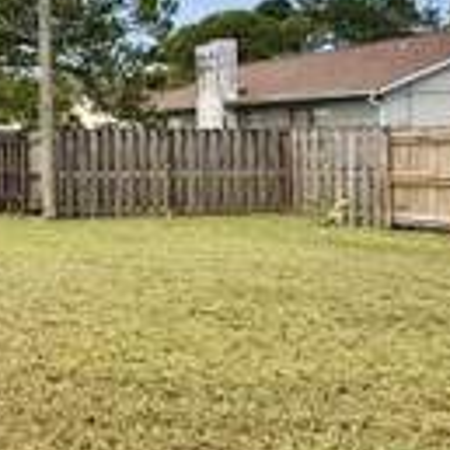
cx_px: -223
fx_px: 677
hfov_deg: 26.6
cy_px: 120
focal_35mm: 46
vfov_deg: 36.1
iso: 50
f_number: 2.2
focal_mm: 2.22
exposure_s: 1/2092
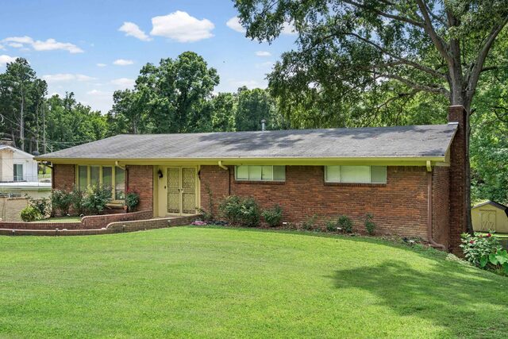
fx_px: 480
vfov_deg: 38.9
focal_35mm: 34
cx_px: 254
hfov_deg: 55.8
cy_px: 170
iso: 800
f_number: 9.5
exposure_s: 1/350
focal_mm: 34
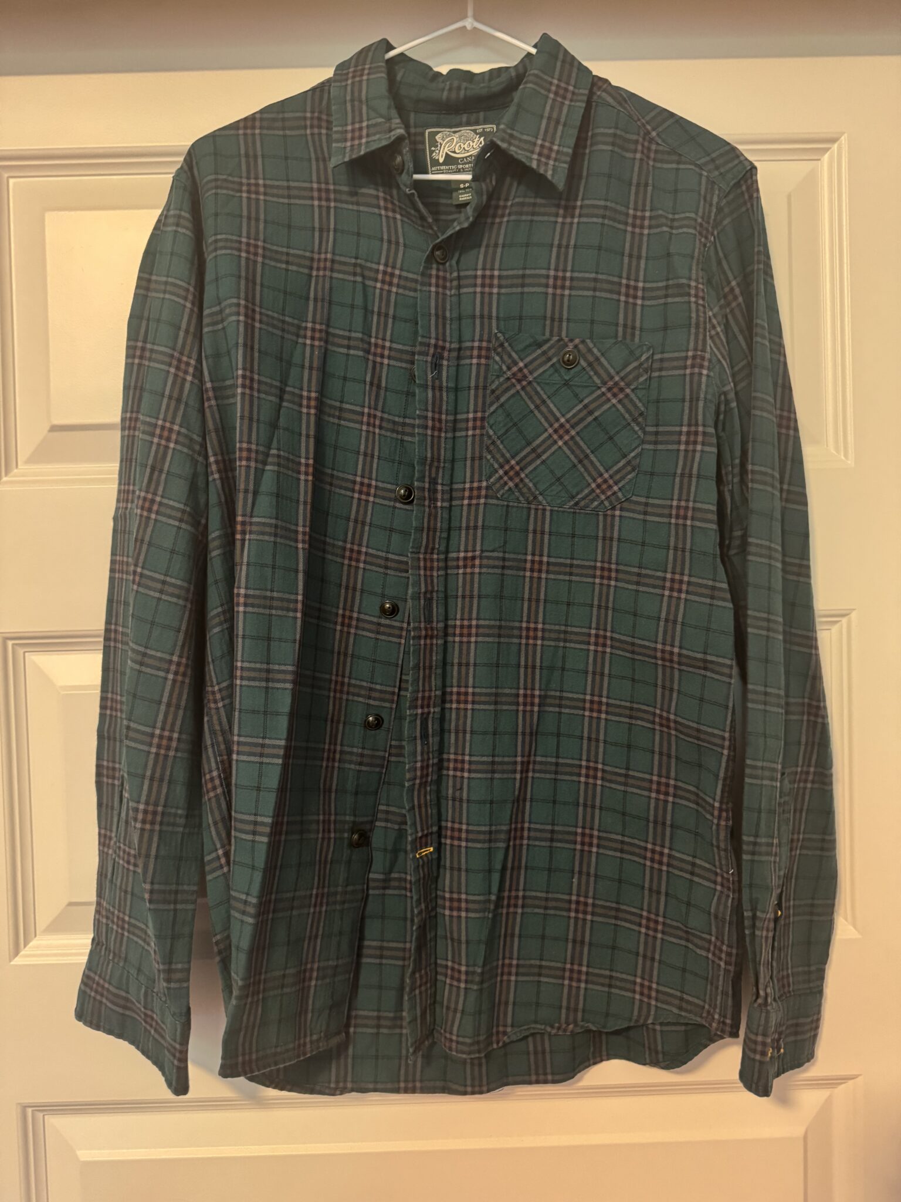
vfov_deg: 71.6
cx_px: 450
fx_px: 833
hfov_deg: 56.8
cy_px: 601
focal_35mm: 24
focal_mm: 6.76
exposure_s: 1/40
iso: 1000
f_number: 1.78
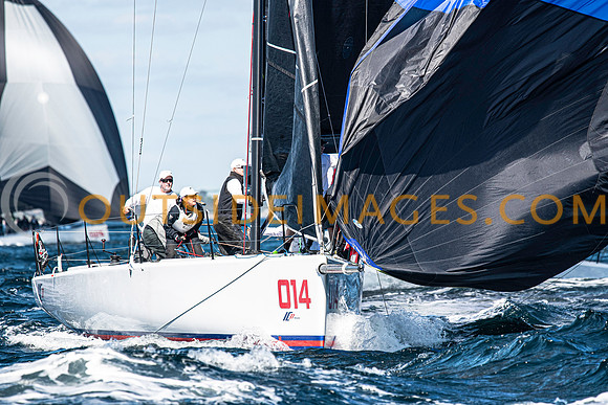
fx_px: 7601
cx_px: 304
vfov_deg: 3.1
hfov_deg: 4.6
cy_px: 202
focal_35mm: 450
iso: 320
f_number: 5
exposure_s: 1/1600
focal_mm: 300
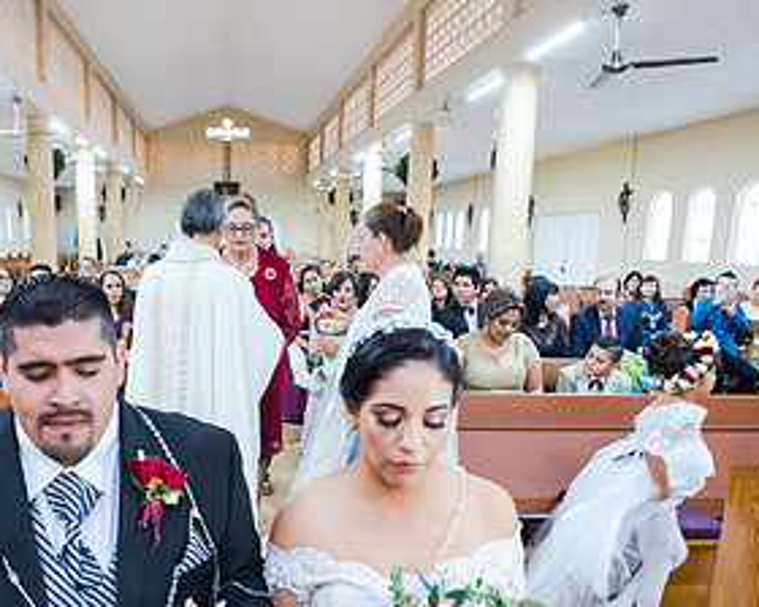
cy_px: 394
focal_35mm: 33
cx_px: 258
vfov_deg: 44.0
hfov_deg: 53.2
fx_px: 741
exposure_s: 1/60
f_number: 2.8
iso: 1600
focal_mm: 17
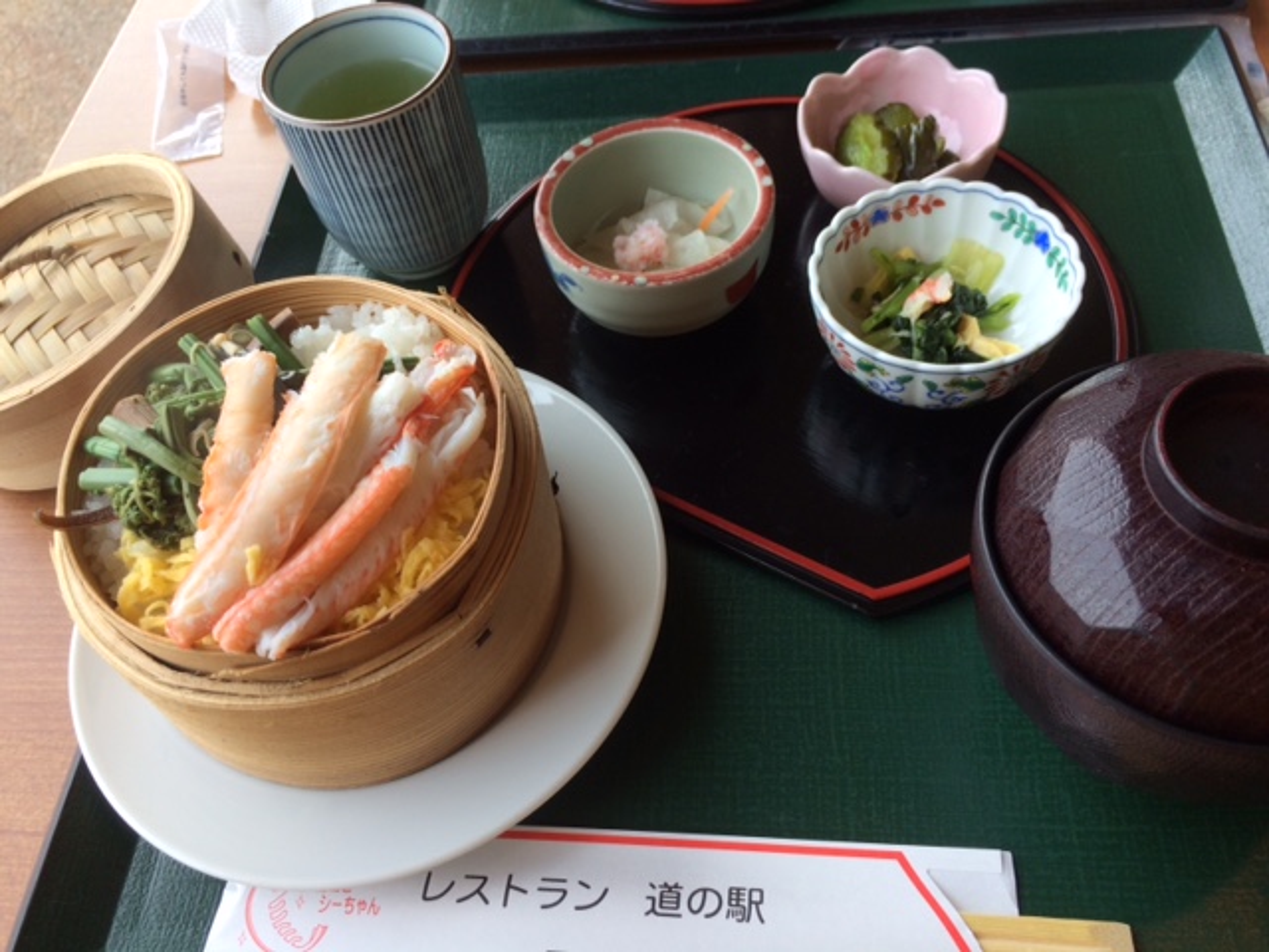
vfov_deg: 48.2
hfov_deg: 61.7
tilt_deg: -57.2
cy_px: 476
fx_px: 1063
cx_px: 634
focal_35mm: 29
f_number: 2.2
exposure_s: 1/181
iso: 32
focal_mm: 4.15
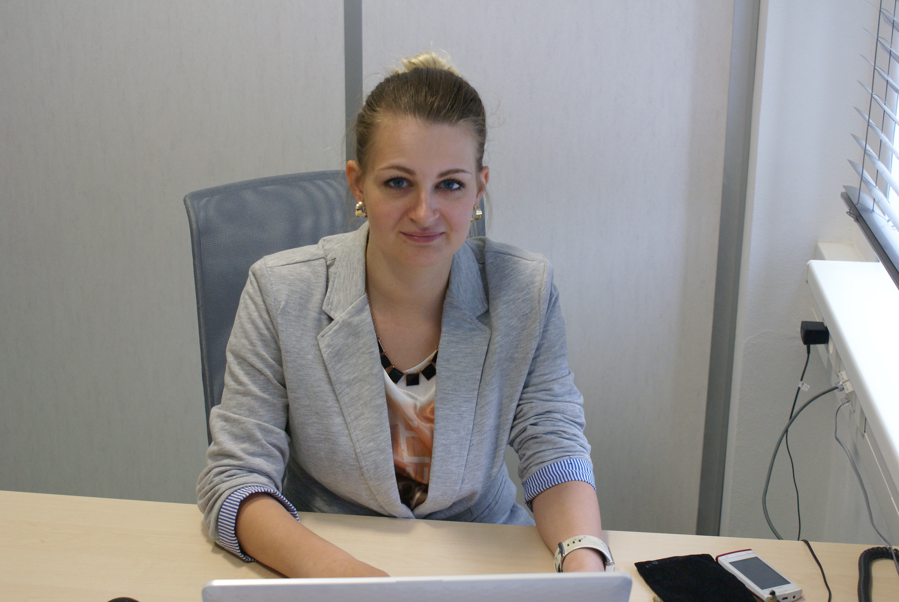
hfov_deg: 37.8
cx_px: 450
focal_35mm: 52
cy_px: 301
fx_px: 1313
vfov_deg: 25.8
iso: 400
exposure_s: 1/60
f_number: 5.6
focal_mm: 35
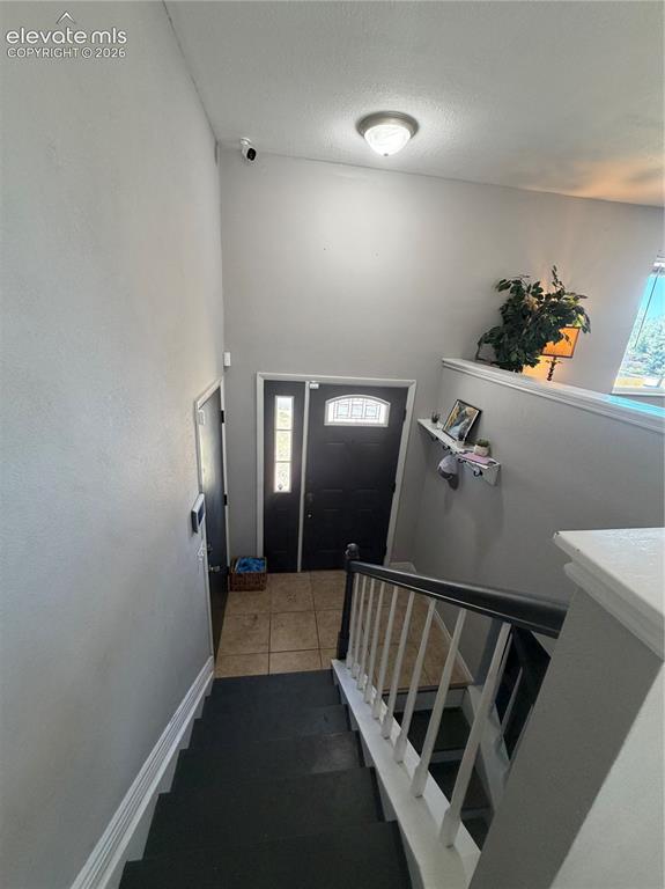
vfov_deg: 102.1
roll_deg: -3.9
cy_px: 444
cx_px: 332
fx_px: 359
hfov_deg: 85.6
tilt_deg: -19.0
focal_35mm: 14
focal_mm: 2.22
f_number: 2.2
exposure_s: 1/60
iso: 160
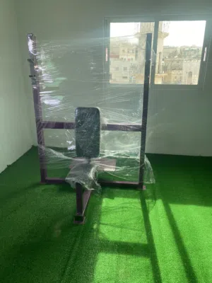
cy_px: 142
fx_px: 212
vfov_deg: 67.3
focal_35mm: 26
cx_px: 106
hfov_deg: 53.1
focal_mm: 4.25
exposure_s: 1/169
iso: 32
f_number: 1.8
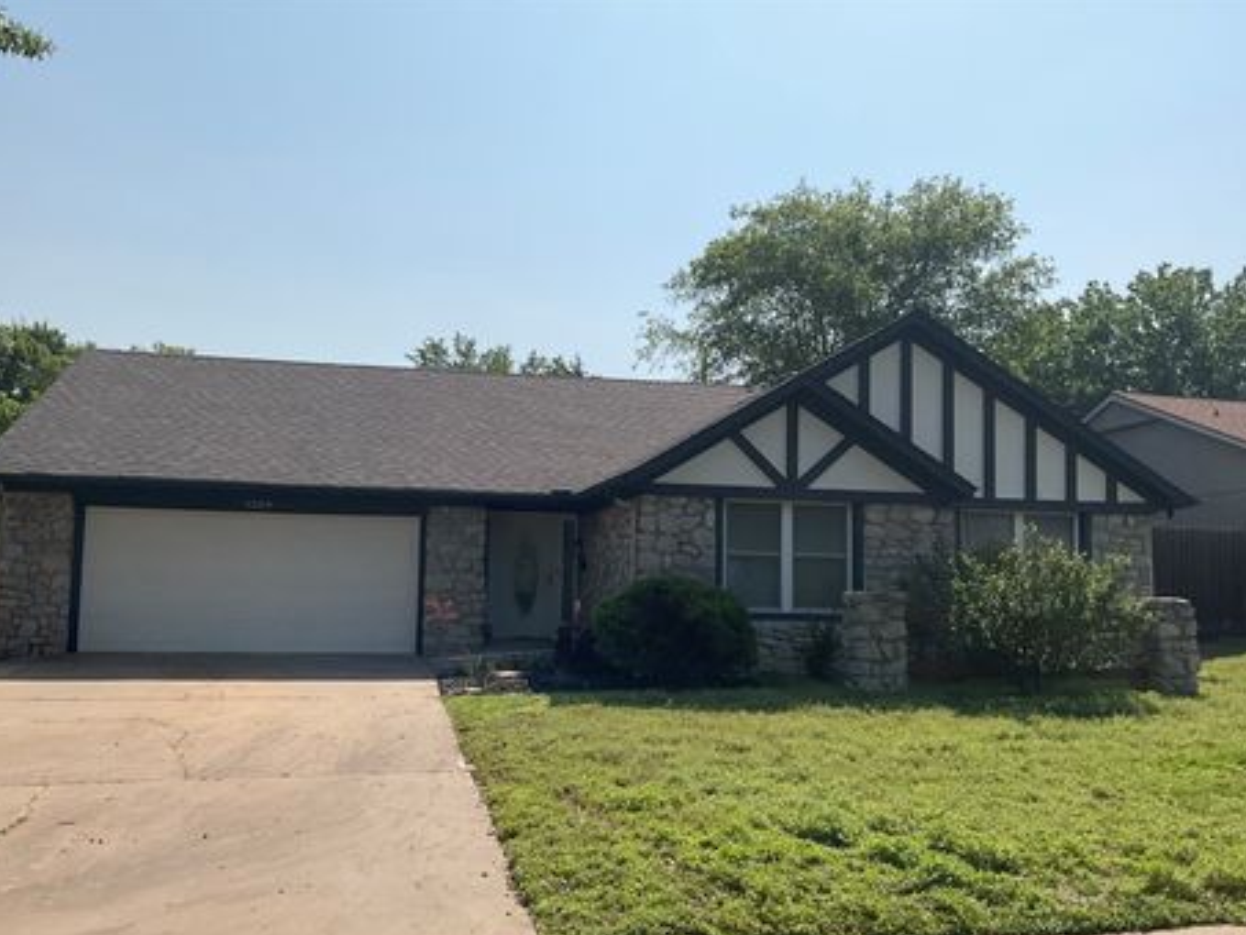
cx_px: 586
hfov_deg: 56.8
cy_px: 507
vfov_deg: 44.1
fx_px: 1152
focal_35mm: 32
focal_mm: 3
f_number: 1.8
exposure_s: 1/4785
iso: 20
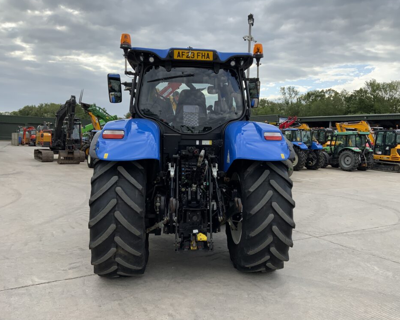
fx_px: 367
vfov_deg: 47.1
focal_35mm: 31
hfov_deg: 57.1
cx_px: 216
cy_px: 160
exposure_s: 1/519
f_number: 1.8
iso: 16
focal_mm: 3
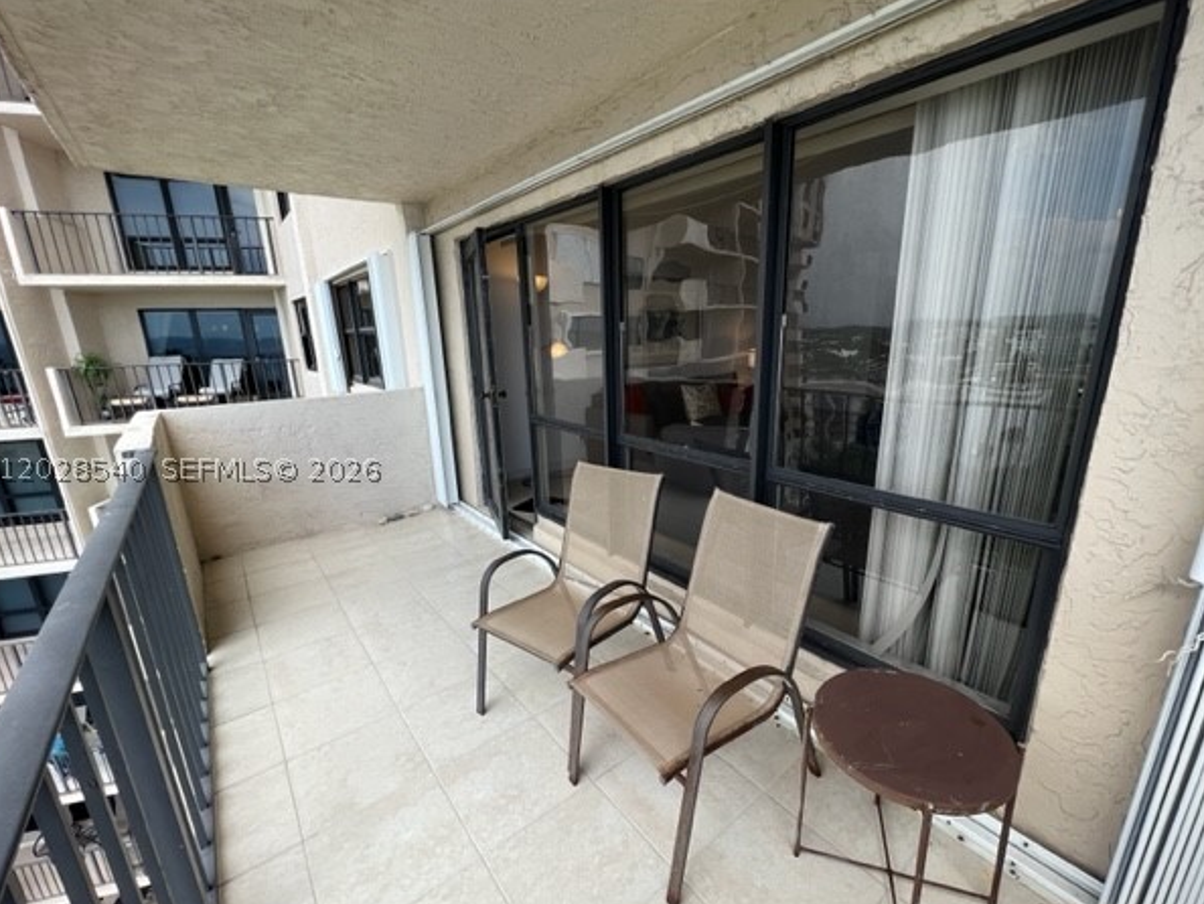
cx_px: 622
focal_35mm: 14
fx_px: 487
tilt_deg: -15.5
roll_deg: +0.7
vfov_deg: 85.7
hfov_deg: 102.0
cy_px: 468
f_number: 1.8
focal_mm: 1.57
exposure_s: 1/285
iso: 32
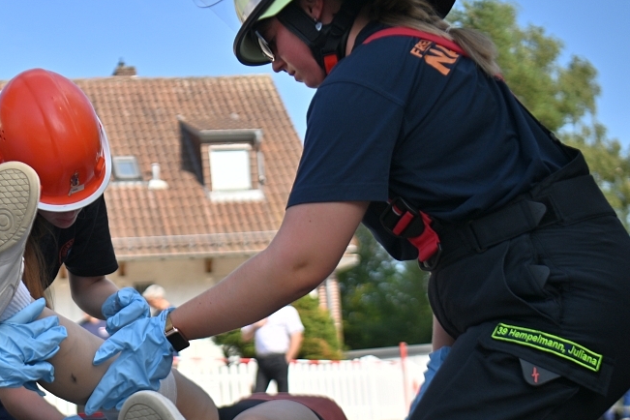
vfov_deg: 19.7
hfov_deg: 28.3
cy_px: 288
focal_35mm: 69
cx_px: 81
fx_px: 1207
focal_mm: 30
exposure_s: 1/1600
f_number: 3.5
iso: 64
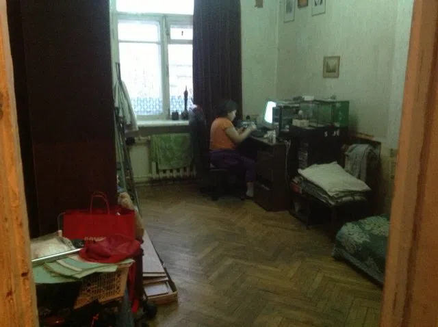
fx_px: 442
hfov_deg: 52.7
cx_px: 219
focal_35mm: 35
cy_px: 164
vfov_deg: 40.6
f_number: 2.4
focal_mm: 4.28
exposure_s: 1/15
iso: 800
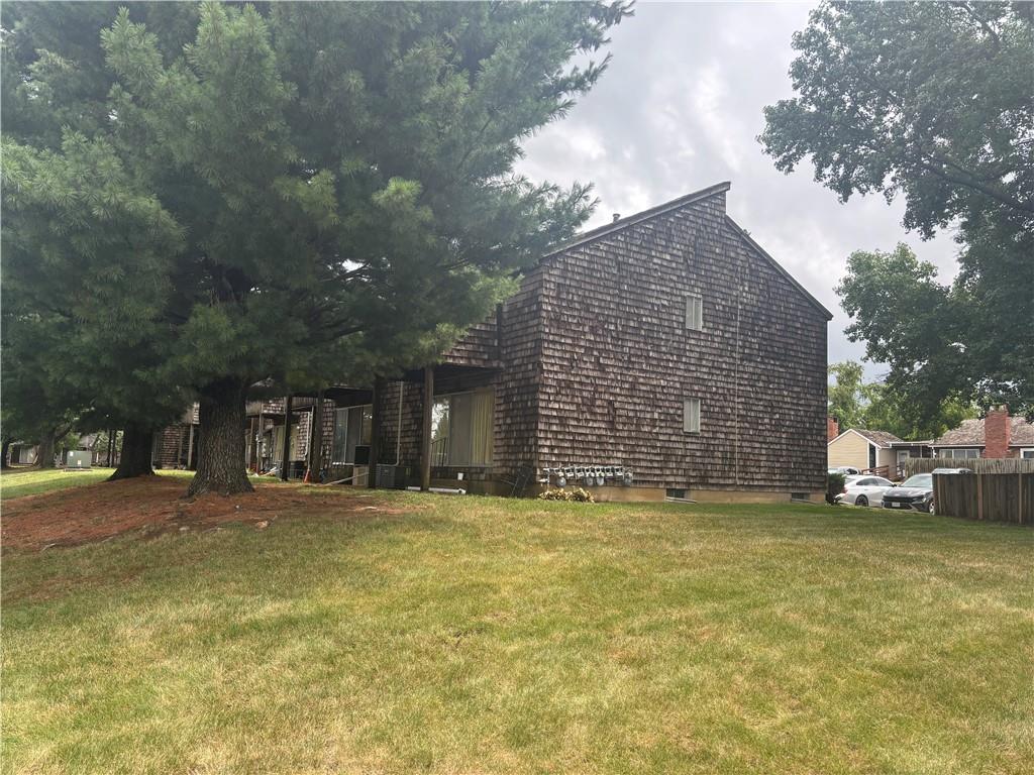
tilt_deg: +4.7
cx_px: 517
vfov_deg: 53.1
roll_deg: -1.6
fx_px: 777
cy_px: 388
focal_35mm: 26
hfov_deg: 67.3
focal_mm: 5.96
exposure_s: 1/601
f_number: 1.6
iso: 50
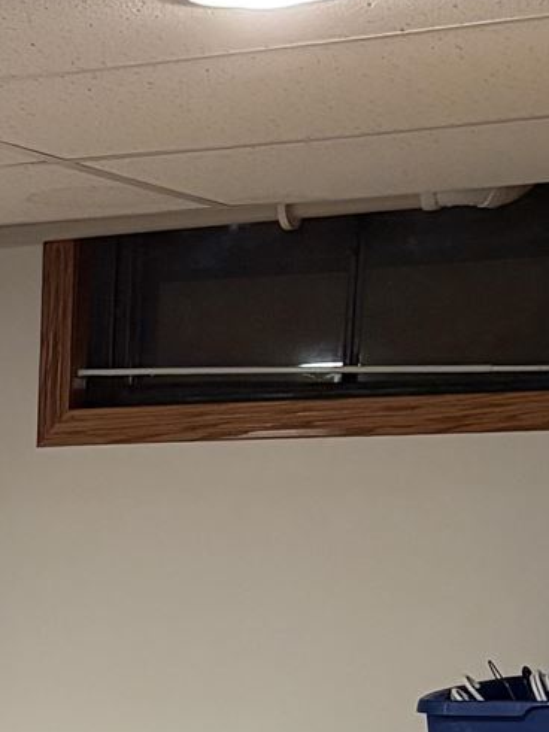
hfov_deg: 11.5
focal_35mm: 122
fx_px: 2581
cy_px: 1152
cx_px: -346
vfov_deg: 14.8
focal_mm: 5.96
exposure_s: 1/60
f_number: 1.6
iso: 500
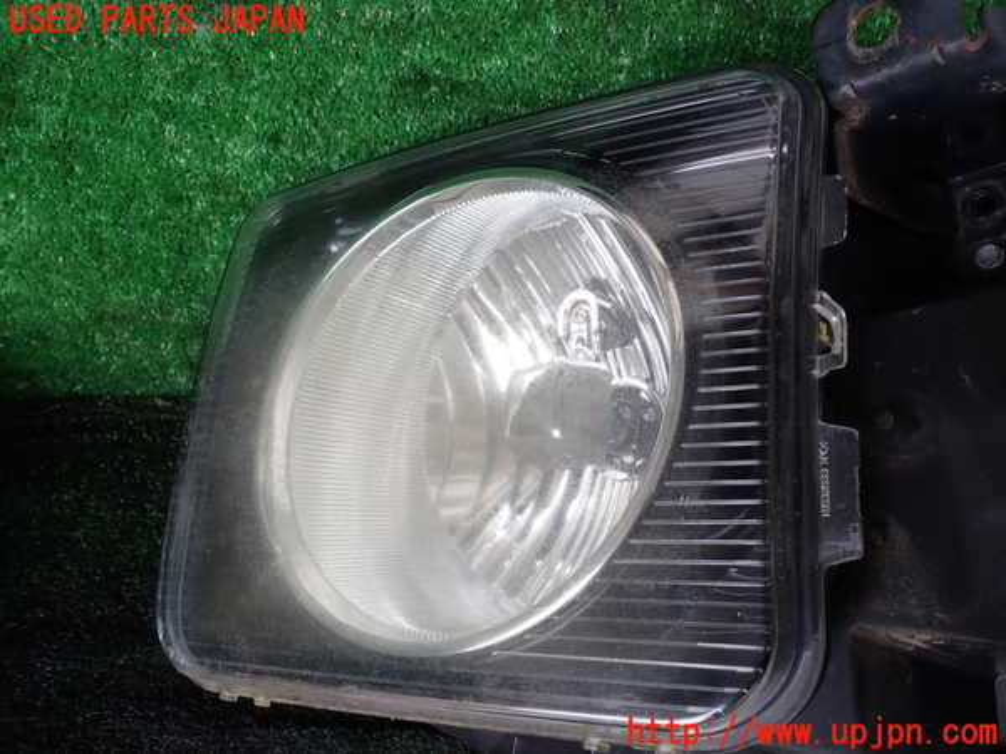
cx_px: 503
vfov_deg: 46.8
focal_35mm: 30
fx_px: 872
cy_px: 377
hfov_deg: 60.0
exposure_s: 1/60
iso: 100
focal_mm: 5.4
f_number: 3.2
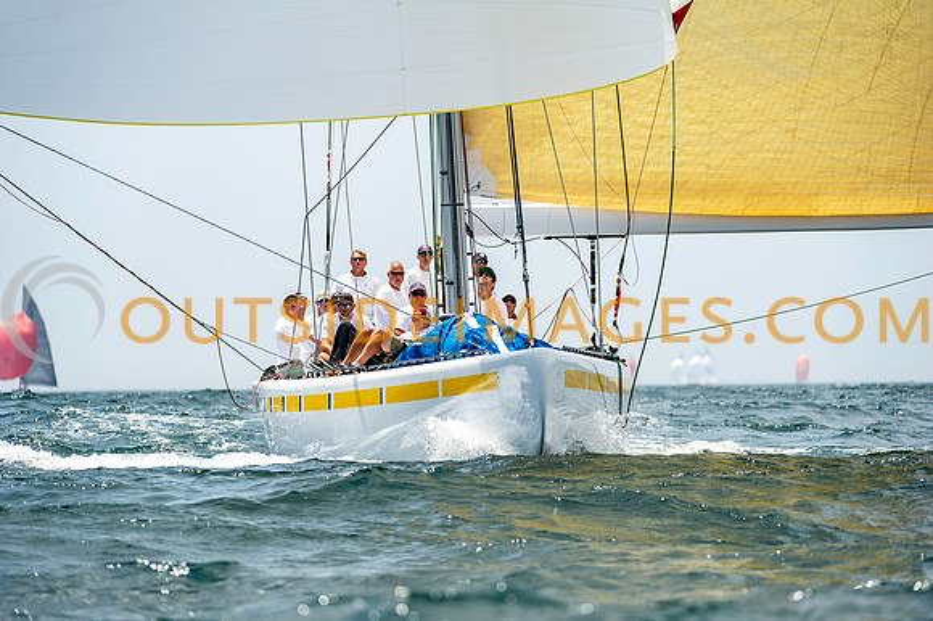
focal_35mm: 202
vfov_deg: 6.8
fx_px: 5236
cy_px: 310
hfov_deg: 10.2
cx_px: 466
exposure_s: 1/2500
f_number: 5
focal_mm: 200
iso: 400
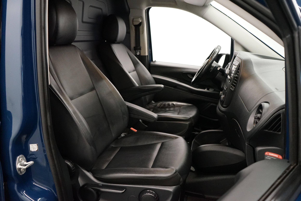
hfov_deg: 65.5
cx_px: 150
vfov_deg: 46.4
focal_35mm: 28
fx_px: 234
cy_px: 100
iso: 5000
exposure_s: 1/160
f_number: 3.5
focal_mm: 28
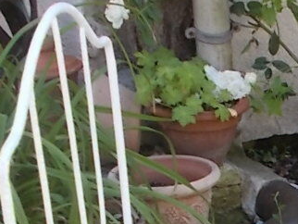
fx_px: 1111
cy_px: 331
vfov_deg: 11.1
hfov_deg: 14.3
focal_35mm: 129
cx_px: 438
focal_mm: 4.6
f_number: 3.2
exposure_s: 1/160
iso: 80
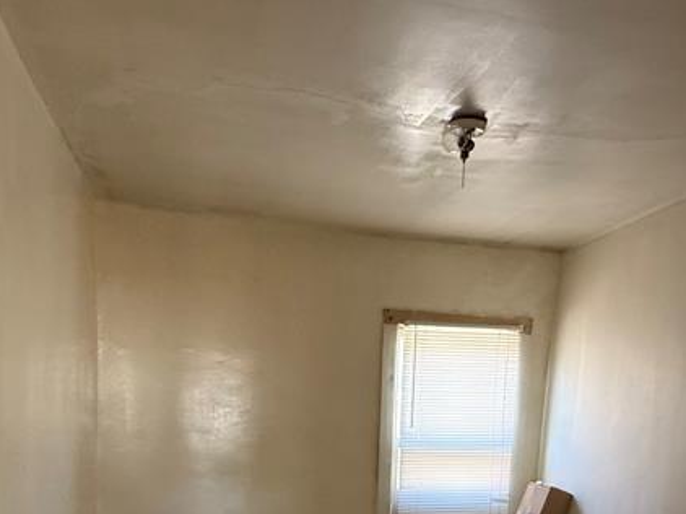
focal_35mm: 34
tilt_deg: -6.3
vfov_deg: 37.2
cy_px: 517
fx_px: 673
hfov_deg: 54.0
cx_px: 332
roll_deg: -2.8
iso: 500
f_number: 2.2
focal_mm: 2.22
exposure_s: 1/60
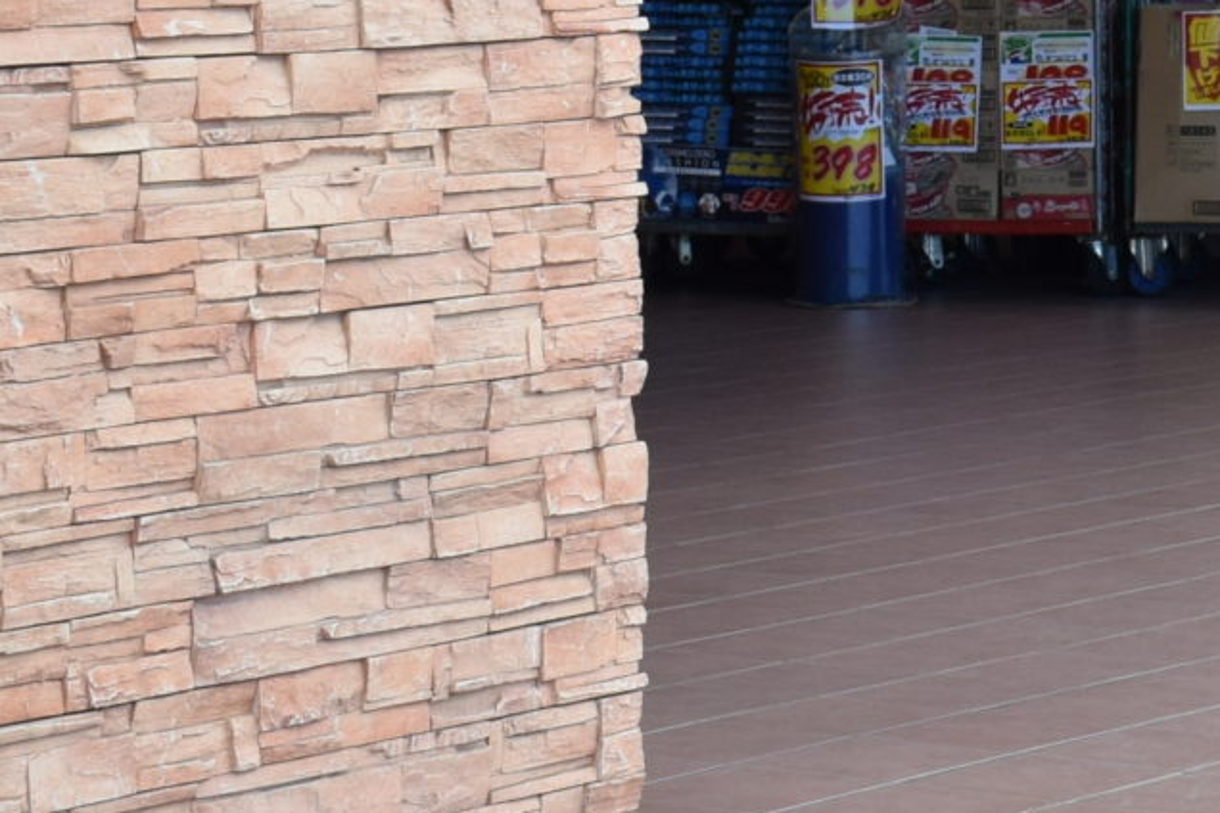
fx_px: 5524
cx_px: 1748
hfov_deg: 12.1
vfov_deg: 8.1
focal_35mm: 163
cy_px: -639
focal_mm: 27
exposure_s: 1/250
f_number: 8
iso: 360
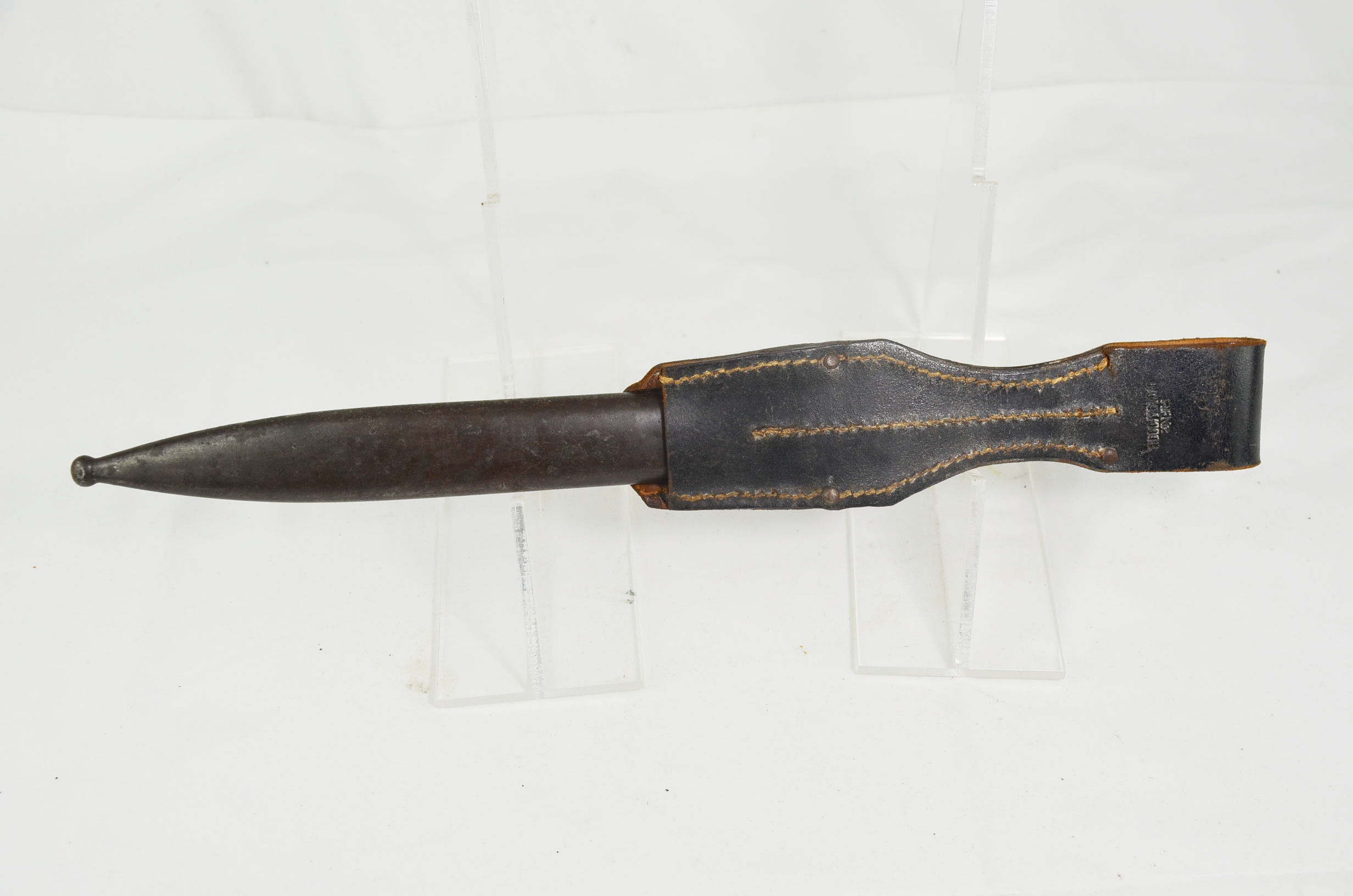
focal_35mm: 39
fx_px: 1463
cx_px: 676
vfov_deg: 34.1
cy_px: 448
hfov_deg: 49.6
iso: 200
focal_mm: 26
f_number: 6.3
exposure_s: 1/160
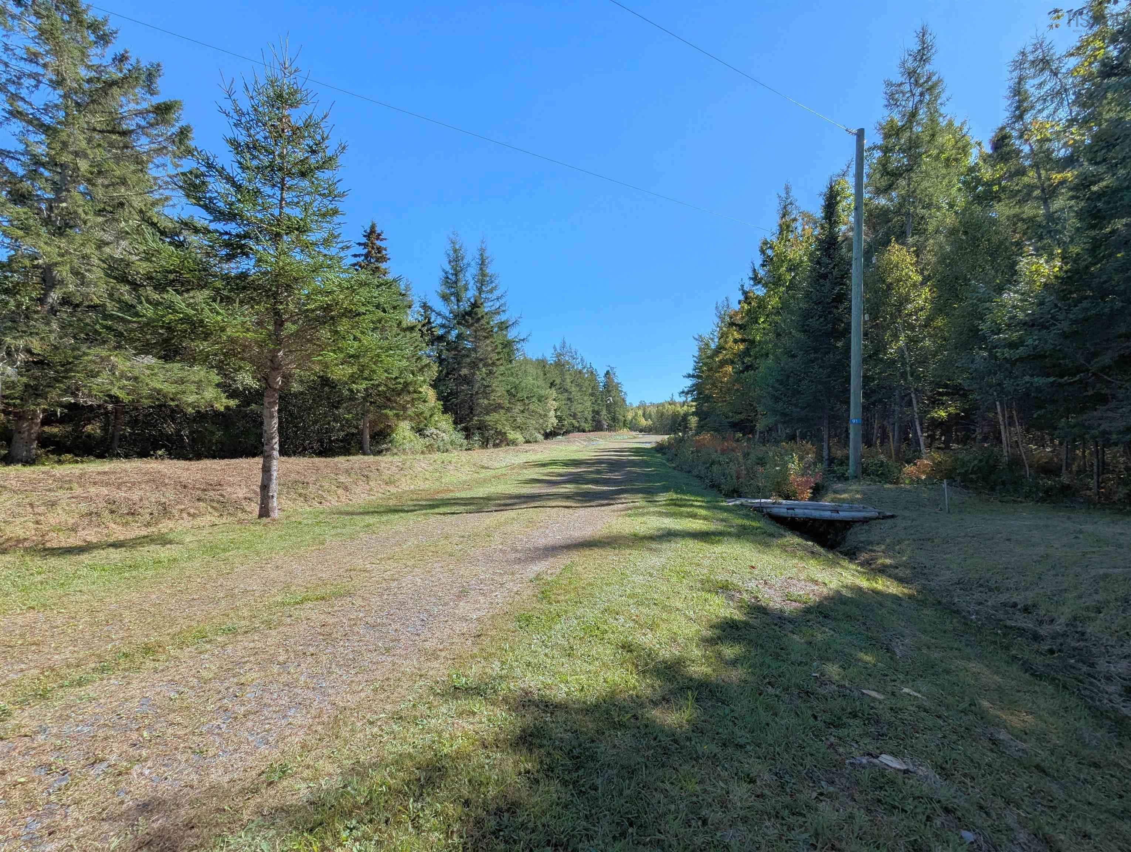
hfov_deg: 94.4
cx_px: 566
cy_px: 426
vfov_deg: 78.2
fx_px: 524
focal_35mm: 16
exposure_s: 1/1348
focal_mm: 2.35
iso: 50
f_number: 2.2
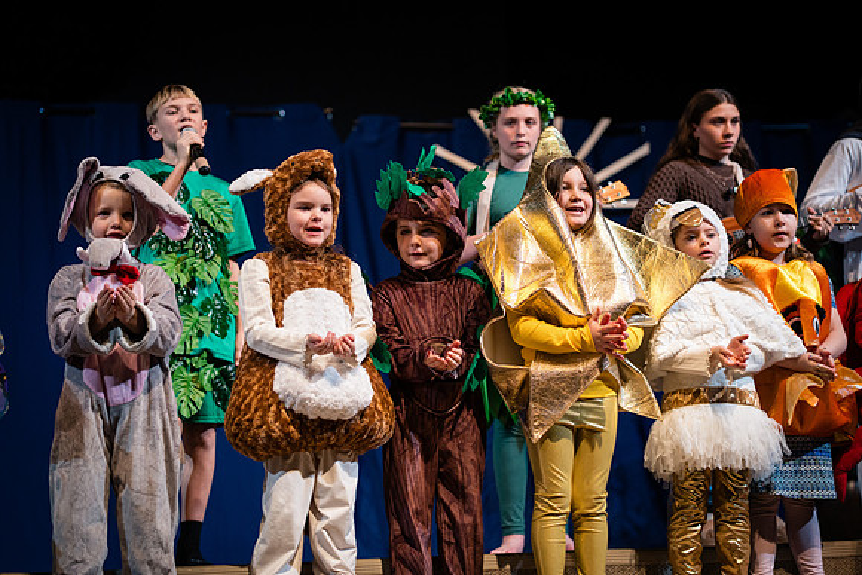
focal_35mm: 85
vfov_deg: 16.1
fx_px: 2036
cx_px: 431
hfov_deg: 23.9
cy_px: 288
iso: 800
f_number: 2.8
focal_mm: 85
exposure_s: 1/640
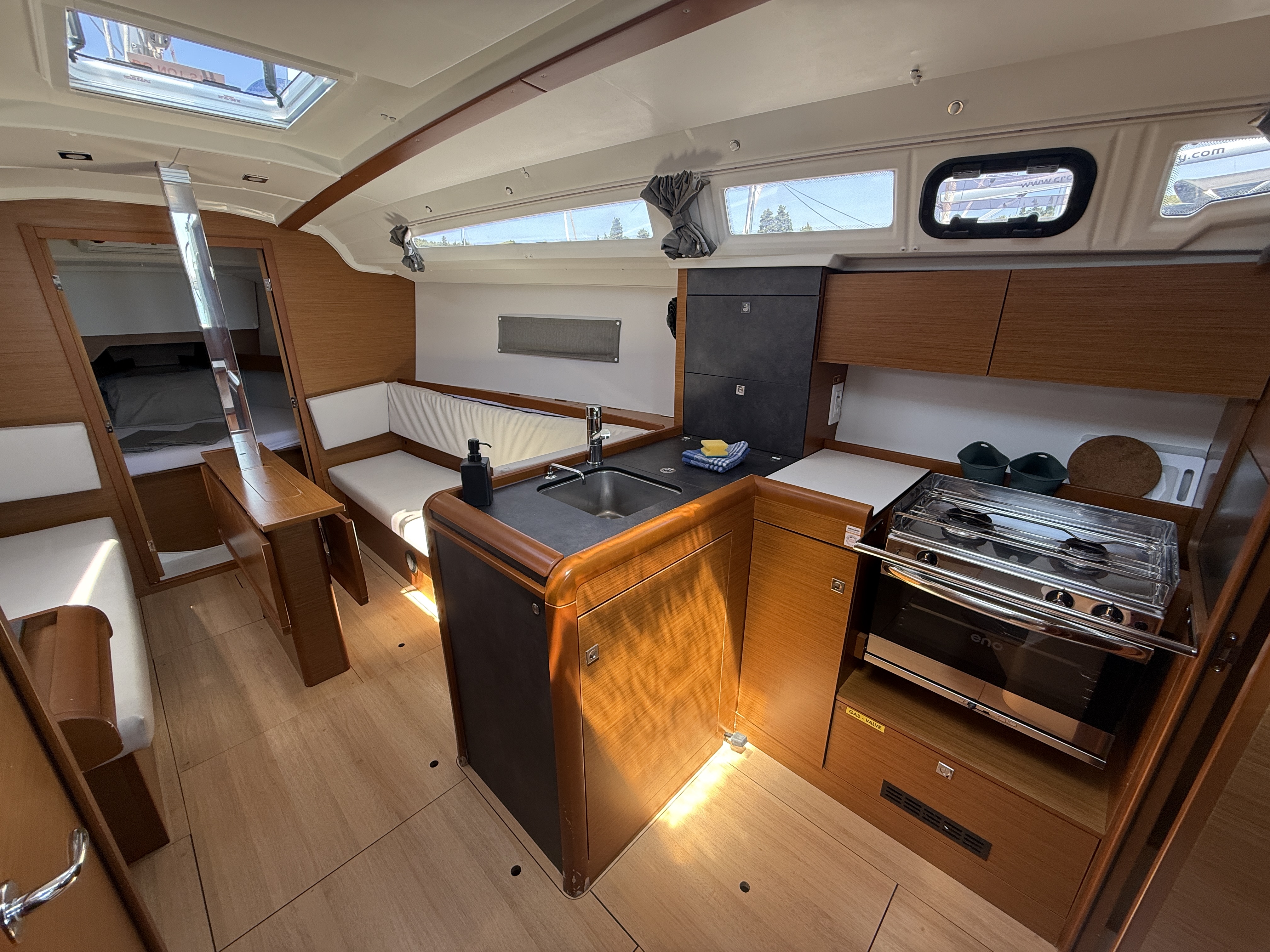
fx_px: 514
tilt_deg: -18.4
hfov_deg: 102.1
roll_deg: -0.1
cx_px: 635
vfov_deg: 85.7
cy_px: 476
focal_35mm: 14
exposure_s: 1/99
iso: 100
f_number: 2.2
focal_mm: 2.22
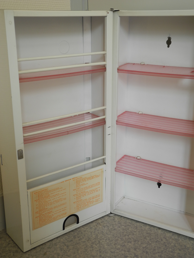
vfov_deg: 42.1
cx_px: 97
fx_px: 336
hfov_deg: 32.2
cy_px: 129
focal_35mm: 45
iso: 100
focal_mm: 9.7
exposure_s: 1/67
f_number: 3.2
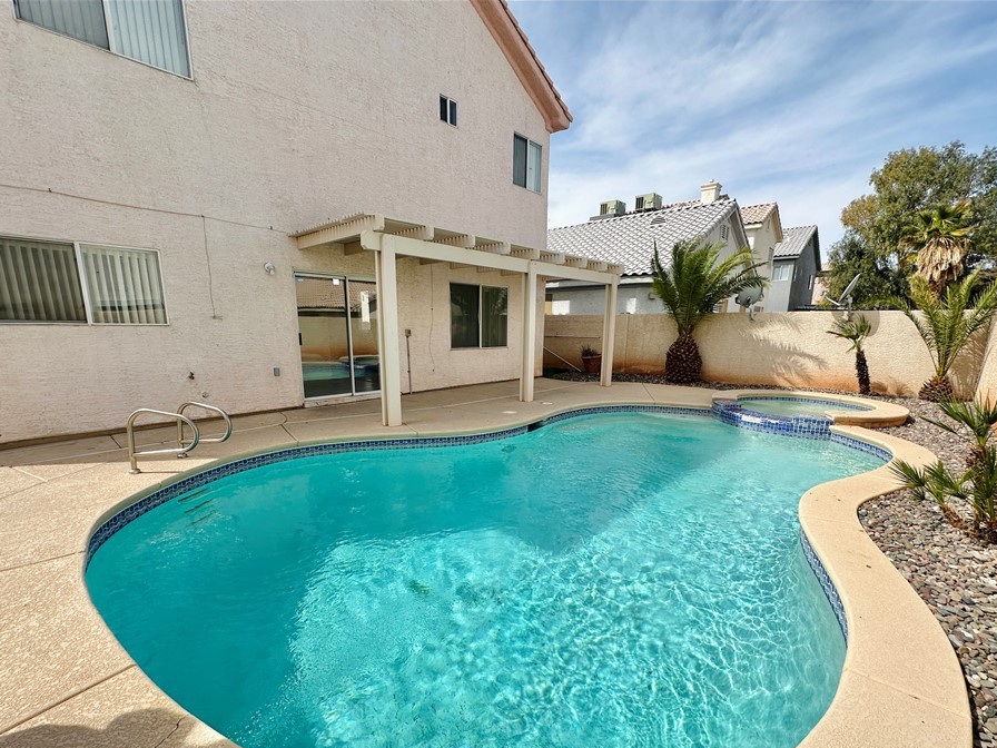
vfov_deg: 77.7
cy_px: 426
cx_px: 497
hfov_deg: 94.5
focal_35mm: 16
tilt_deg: -11.8
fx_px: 461
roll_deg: +0.1
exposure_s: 1/1855
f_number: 2.2
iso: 50
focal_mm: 2.22
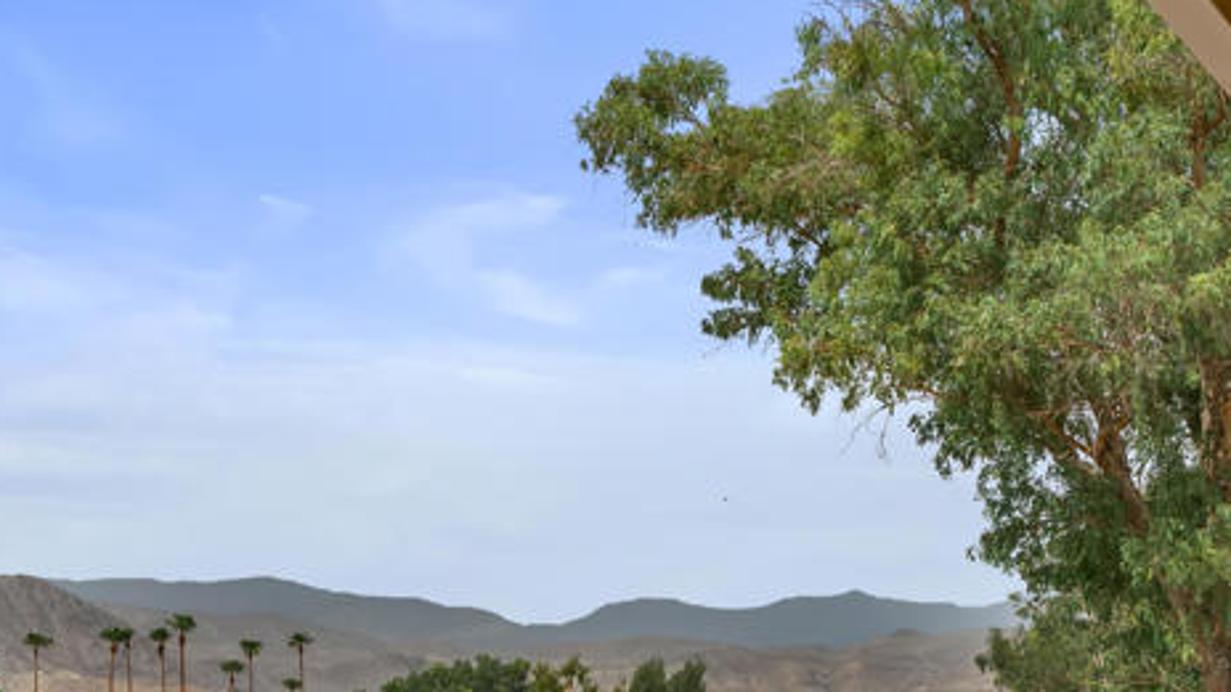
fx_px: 2415
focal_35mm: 74
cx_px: 366
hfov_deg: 28.3
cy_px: 855
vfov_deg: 15.6
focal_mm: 32
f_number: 8
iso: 320
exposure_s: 1/125
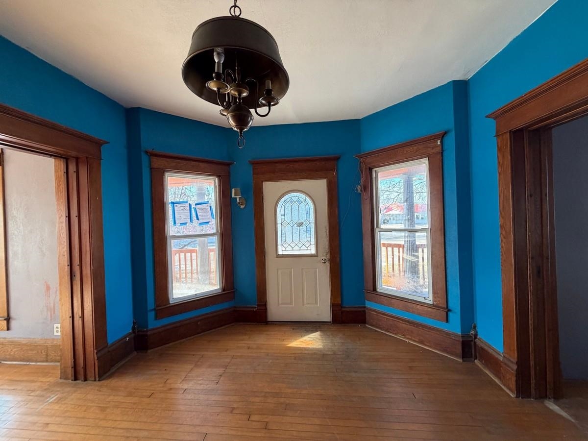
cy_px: 220
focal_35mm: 14
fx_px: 238
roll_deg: +1.6
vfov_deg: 85.7
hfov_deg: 102.1
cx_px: 294
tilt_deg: -0.8
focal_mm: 2.22
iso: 250
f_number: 2.2
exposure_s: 1/121
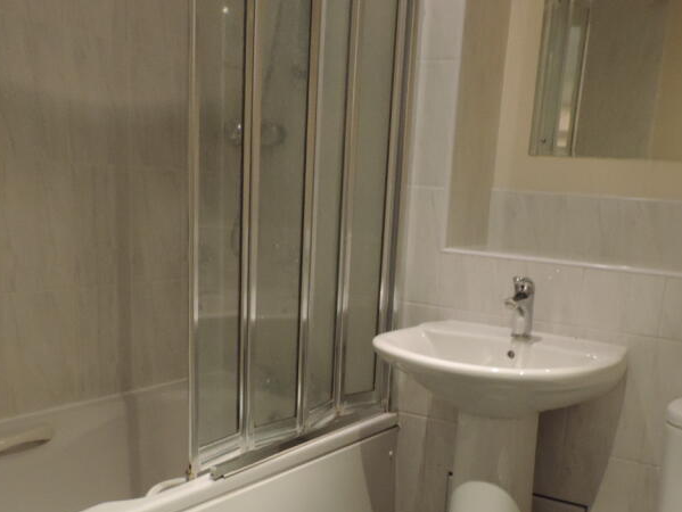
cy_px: 410
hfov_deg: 45.6
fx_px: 808
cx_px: 389
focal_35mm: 41
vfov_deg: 34.1
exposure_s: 1/20
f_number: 3
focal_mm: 4.3
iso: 400
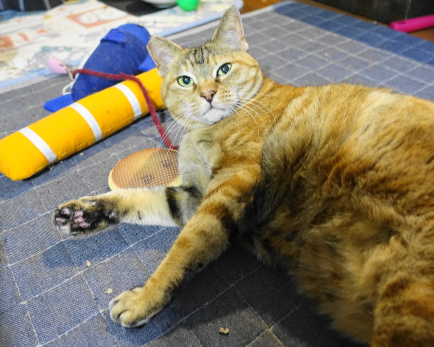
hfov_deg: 62.0
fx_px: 360
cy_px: 169
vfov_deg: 51.5
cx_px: 246
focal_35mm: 28
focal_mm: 8.8
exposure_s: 1/15
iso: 800
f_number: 1.8
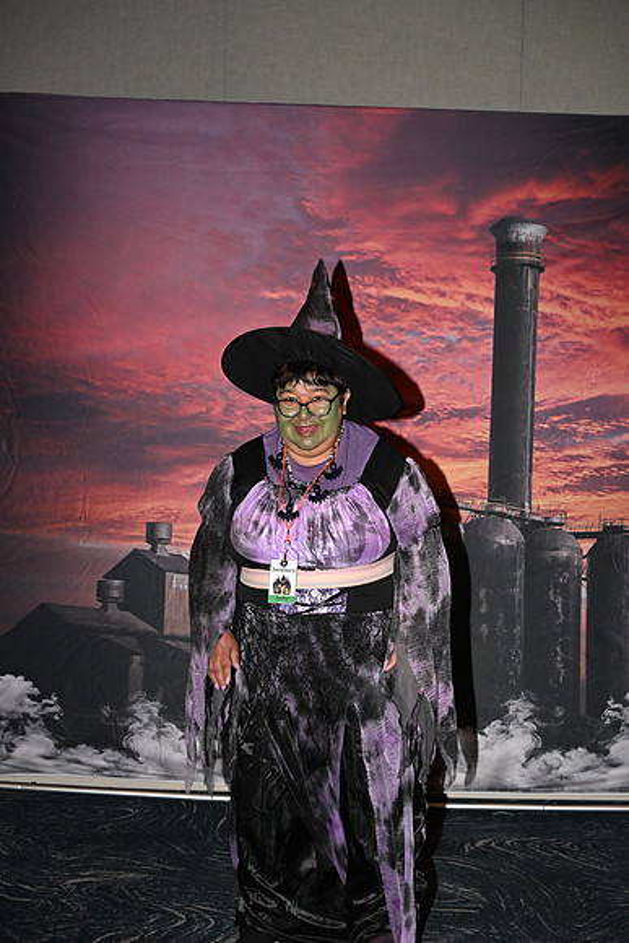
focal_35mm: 50
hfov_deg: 27.0
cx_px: 314
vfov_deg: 39.6
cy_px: 472
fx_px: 1310
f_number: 5.6
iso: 3200
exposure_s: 1/100
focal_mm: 50
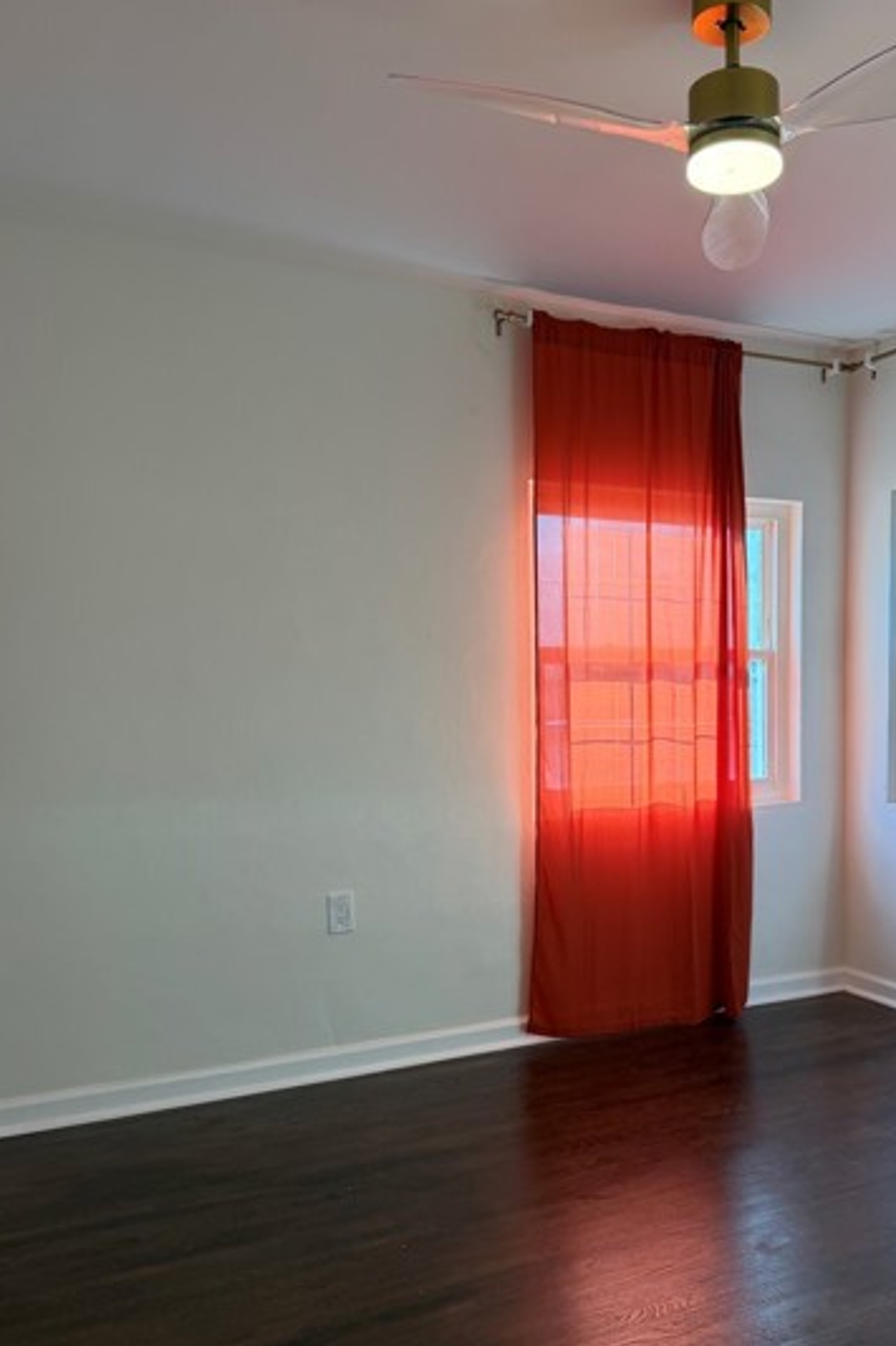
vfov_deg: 61.9
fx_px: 1121
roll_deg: -0.9
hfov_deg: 43.1
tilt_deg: -1.2
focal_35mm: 30
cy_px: 720
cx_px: 581
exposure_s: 1/203
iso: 125
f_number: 1.78
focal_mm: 6.76
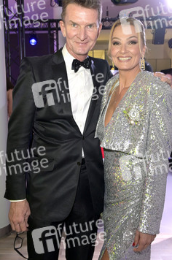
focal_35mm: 36
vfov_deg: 53.2
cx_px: 90
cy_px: 127
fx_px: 259
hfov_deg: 36.7
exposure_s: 1/30
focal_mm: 32
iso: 2000
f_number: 6.3
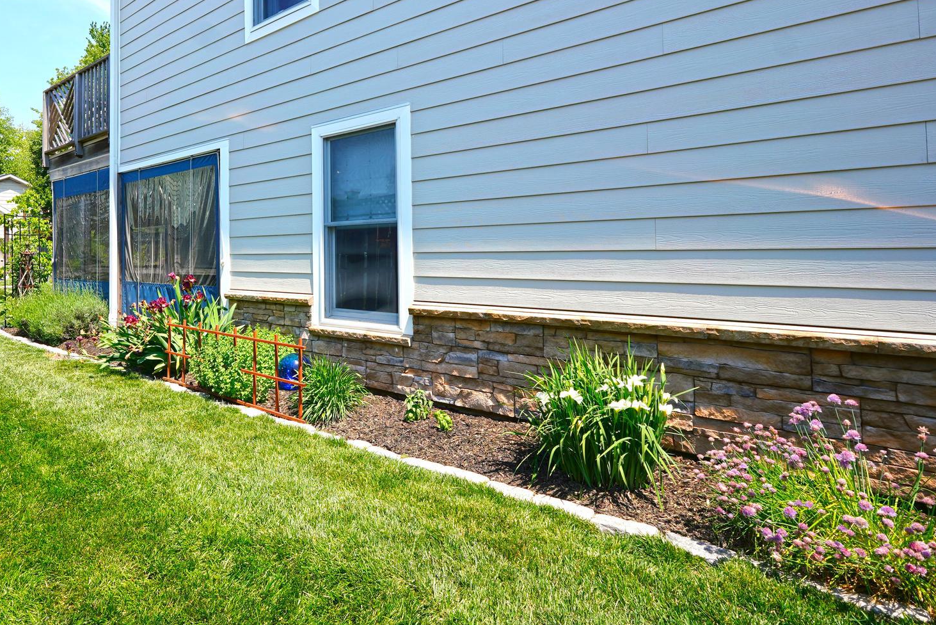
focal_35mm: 21
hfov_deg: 78.4
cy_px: 238
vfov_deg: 58.8
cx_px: 308
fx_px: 546
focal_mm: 10
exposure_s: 1/200
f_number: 7.1
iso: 100
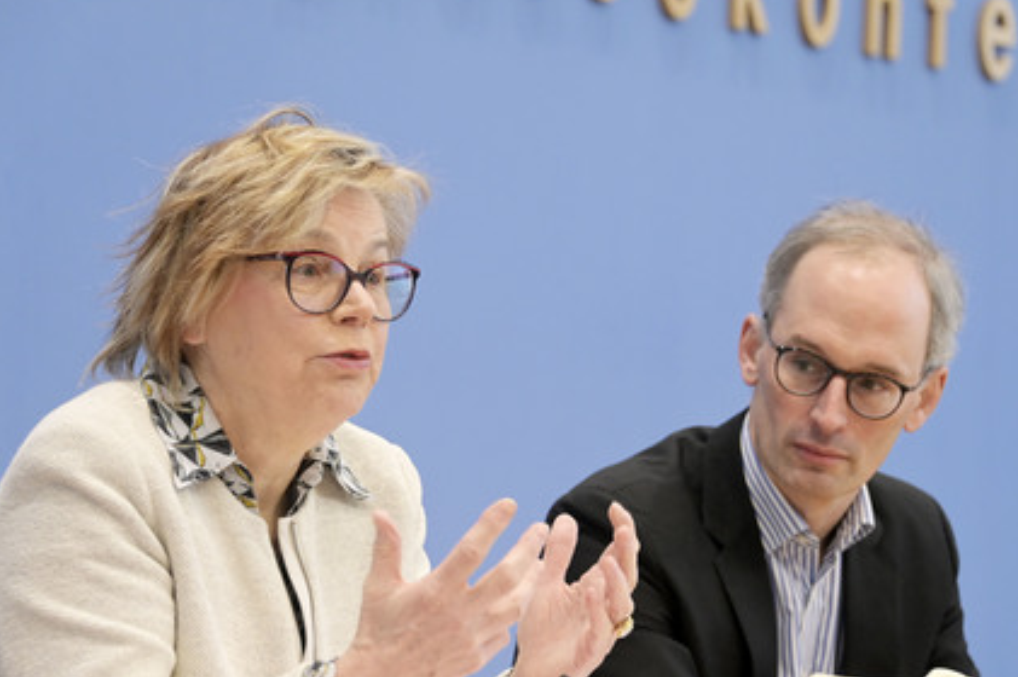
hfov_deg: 17.1
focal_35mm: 120
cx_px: 521
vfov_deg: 11.4
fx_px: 3391
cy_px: 346
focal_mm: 112
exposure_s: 1/400
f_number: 5.3
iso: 3200
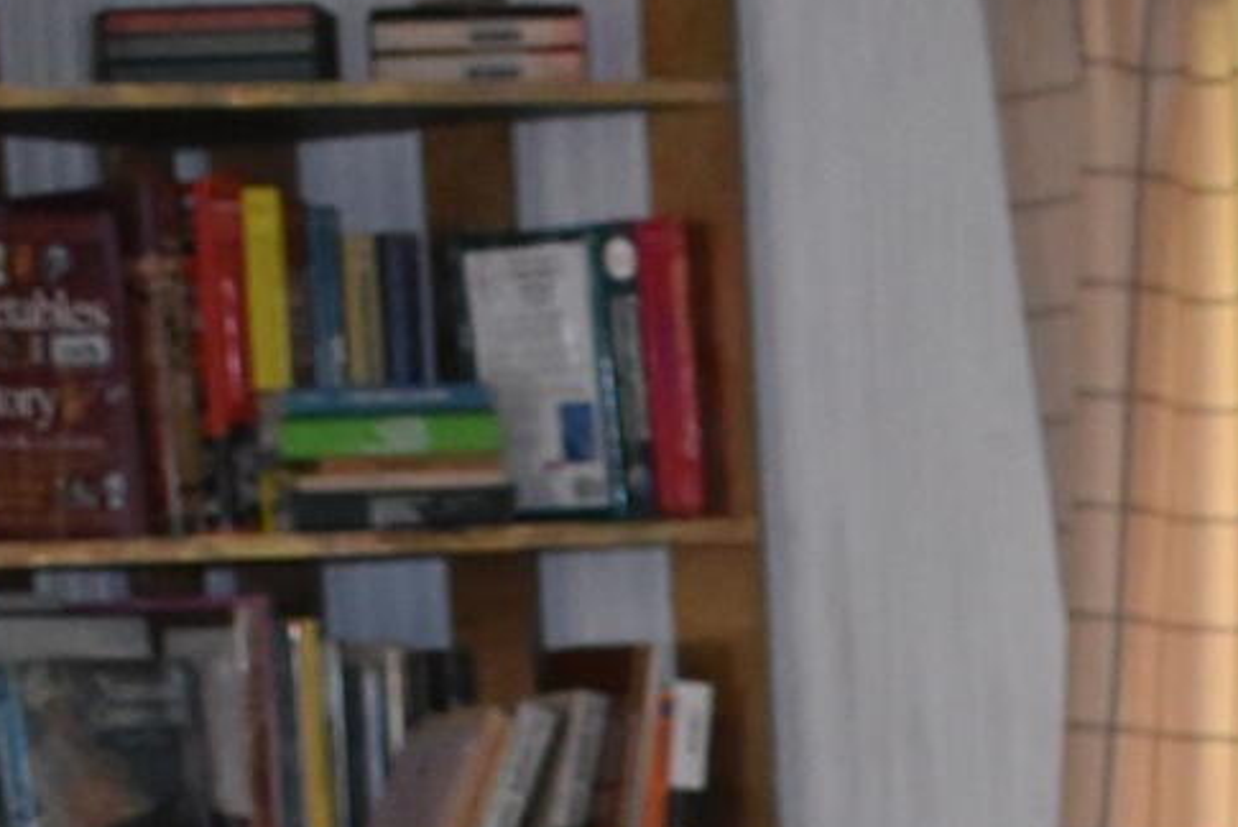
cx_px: 1835
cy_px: 1655
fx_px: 5746
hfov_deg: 11.8
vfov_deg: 7.9
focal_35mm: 167
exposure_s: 1/60
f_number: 3.5
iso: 1800
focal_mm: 18
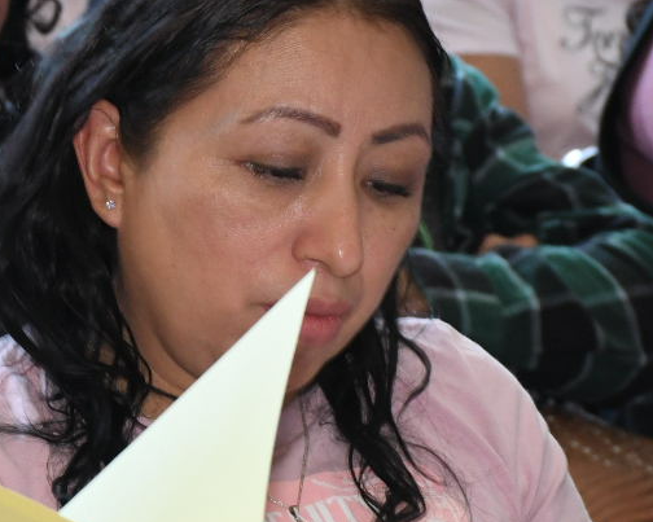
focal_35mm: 317
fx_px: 6125
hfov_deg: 6.1
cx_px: -203
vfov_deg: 4.9
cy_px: 387
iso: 1600
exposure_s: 1/125
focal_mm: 70
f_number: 7.1
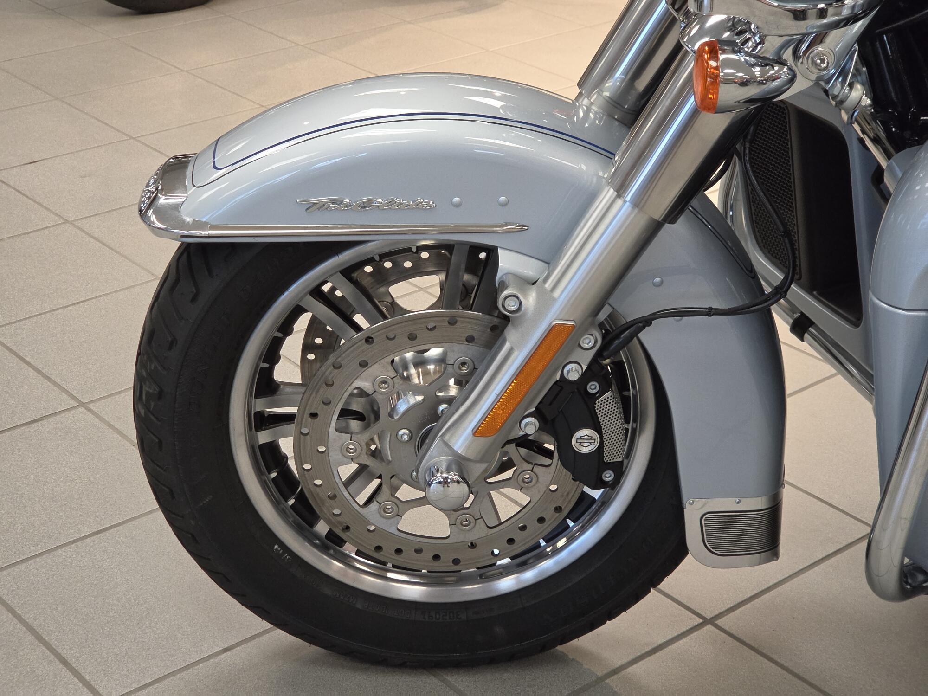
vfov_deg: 21.3
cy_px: 348
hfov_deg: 28.2
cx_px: 464
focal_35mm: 69
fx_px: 1850
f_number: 2.4
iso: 320
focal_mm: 7
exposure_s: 1/120
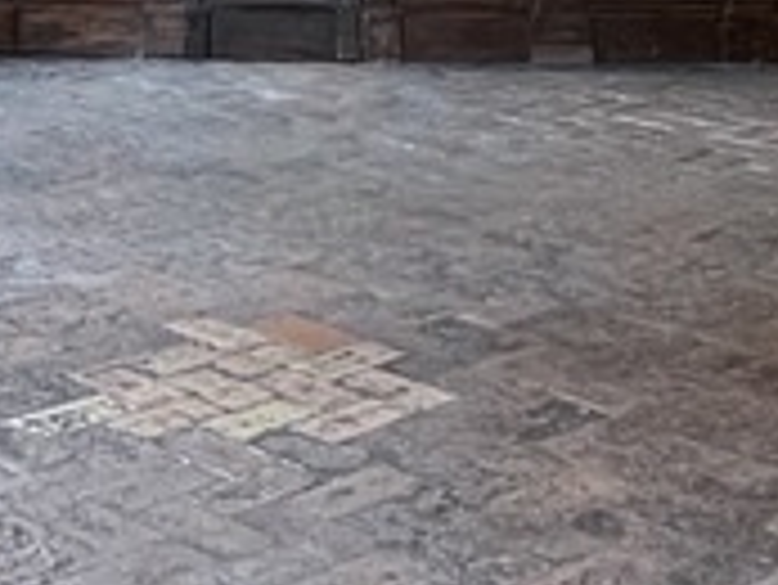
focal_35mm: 90
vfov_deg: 14.4
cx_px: 265
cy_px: -472
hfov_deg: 21.7
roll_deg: -0.4
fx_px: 2024
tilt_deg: +2.9
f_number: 1.8
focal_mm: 1.57
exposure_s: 1/50
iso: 320
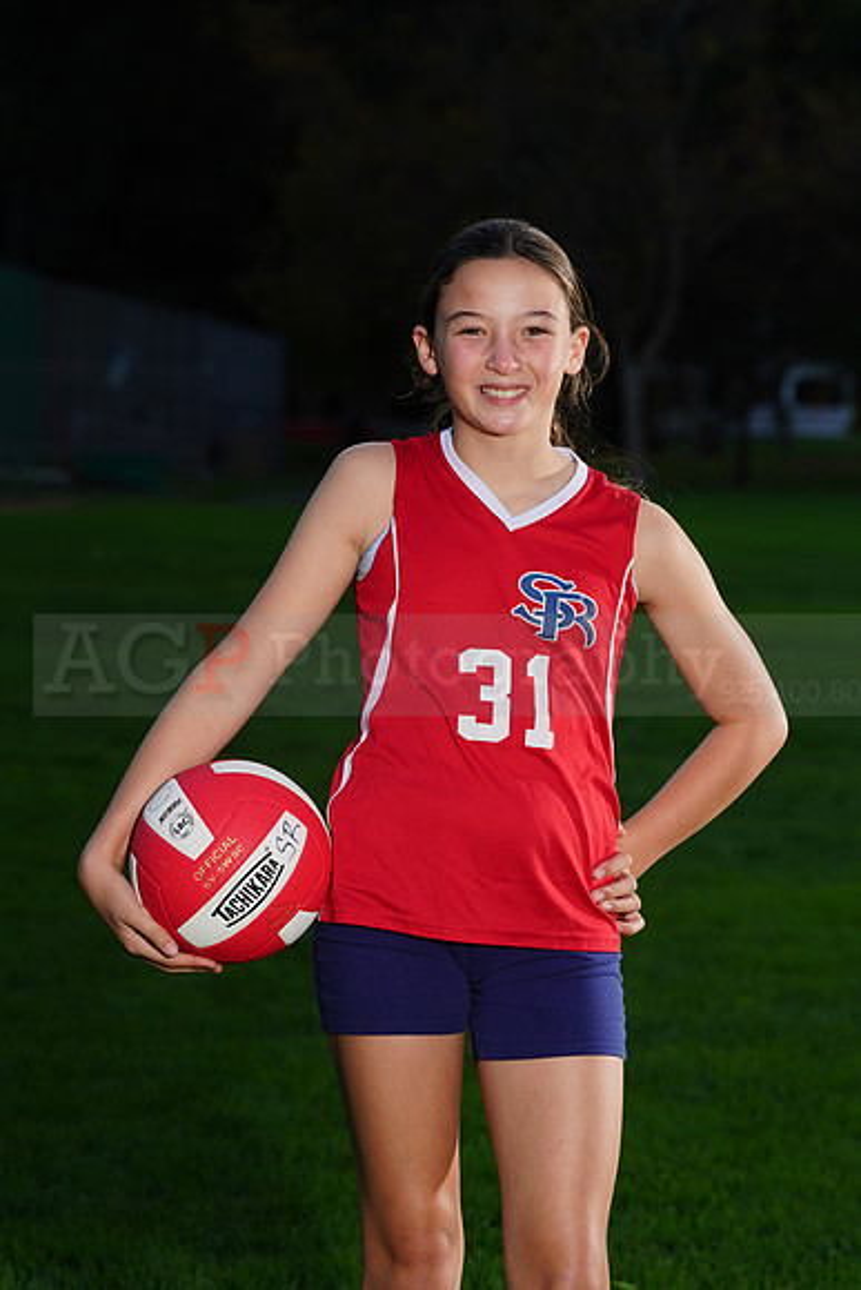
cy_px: 645
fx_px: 5951
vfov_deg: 12.4
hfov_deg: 8.3
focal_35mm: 166
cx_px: 430
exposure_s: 1/250
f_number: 9
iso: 200
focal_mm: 166
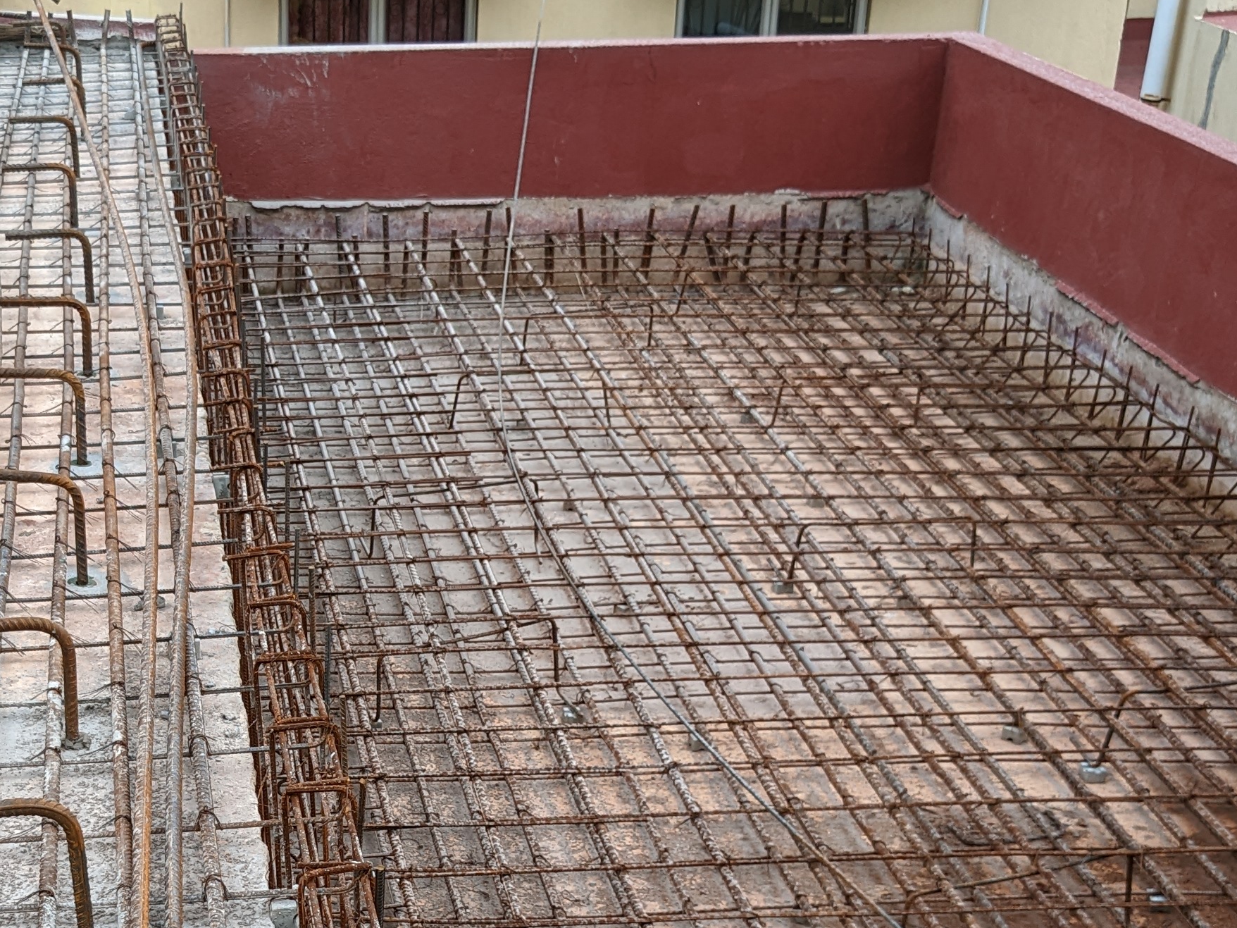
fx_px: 2216
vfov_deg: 23.4
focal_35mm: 62
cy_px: 700
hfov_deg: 30.2
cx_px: 202
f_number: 1.73
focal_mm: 4.38
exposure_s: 1/390
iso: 52
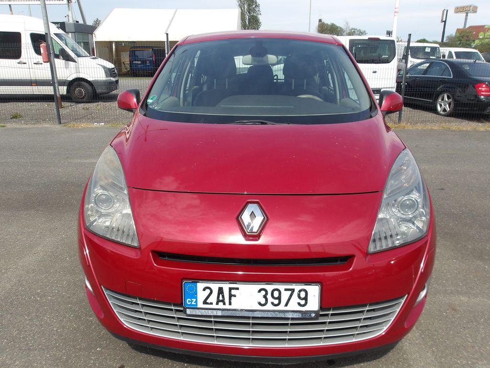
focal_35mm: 27
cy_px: 184
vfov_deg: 51.4
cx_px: 245
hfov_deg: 65.3
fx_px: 382
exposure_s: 1/103
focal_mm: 4.9
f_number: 10.4
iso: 100
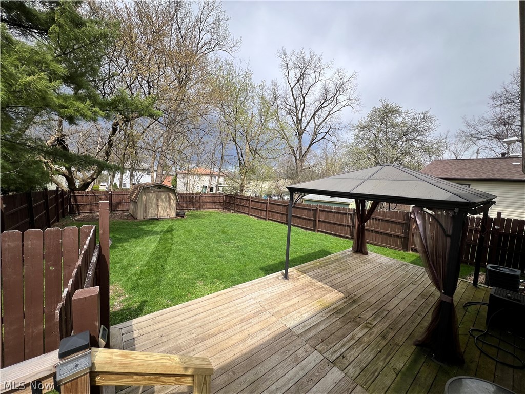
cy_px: 197
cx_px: 262
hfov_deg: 106.2
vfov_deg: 89.9
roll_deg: -2.6
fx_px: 197
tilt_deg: -6.2
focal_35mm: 13
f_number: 1.8
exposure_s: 1/834
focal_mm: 1.57
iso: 32
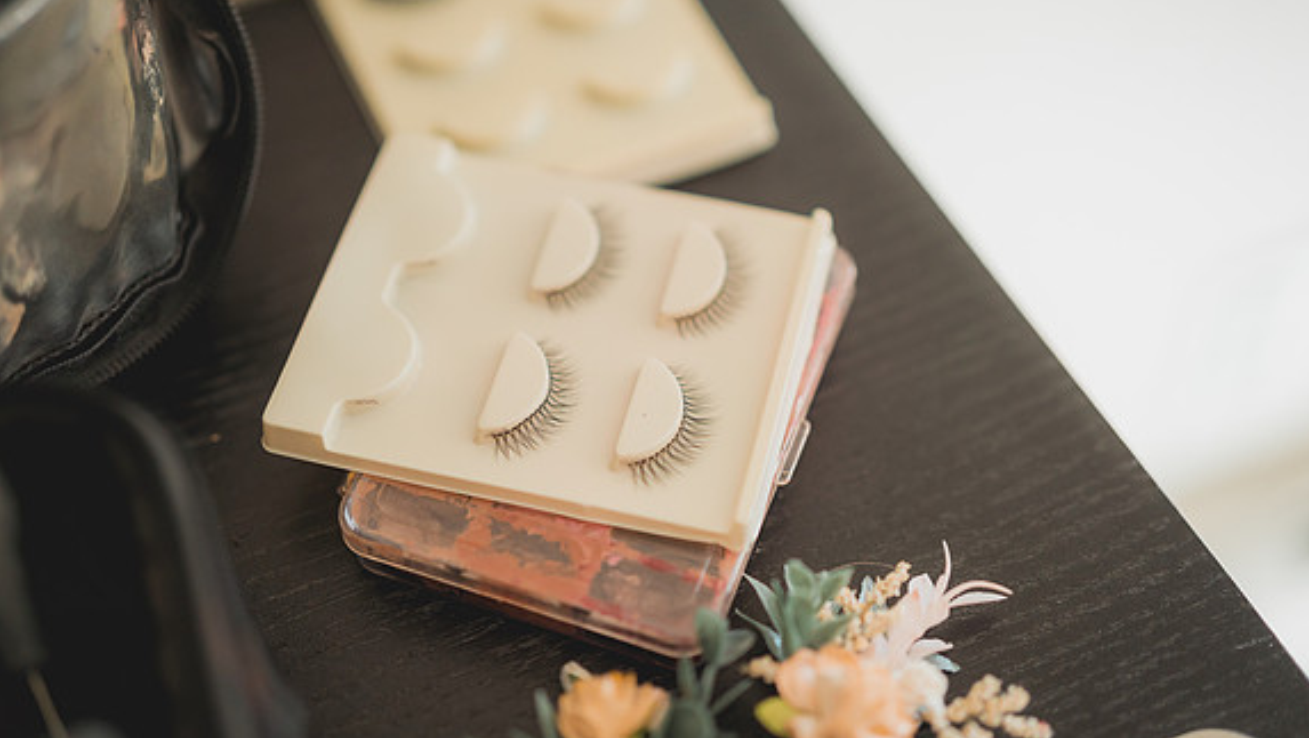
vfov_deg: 22.6
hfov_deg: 39.2
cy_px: 307
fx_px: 1841
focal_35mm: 53
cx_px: 660
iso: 800
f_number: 1.4
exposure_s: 1/250
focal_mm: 50
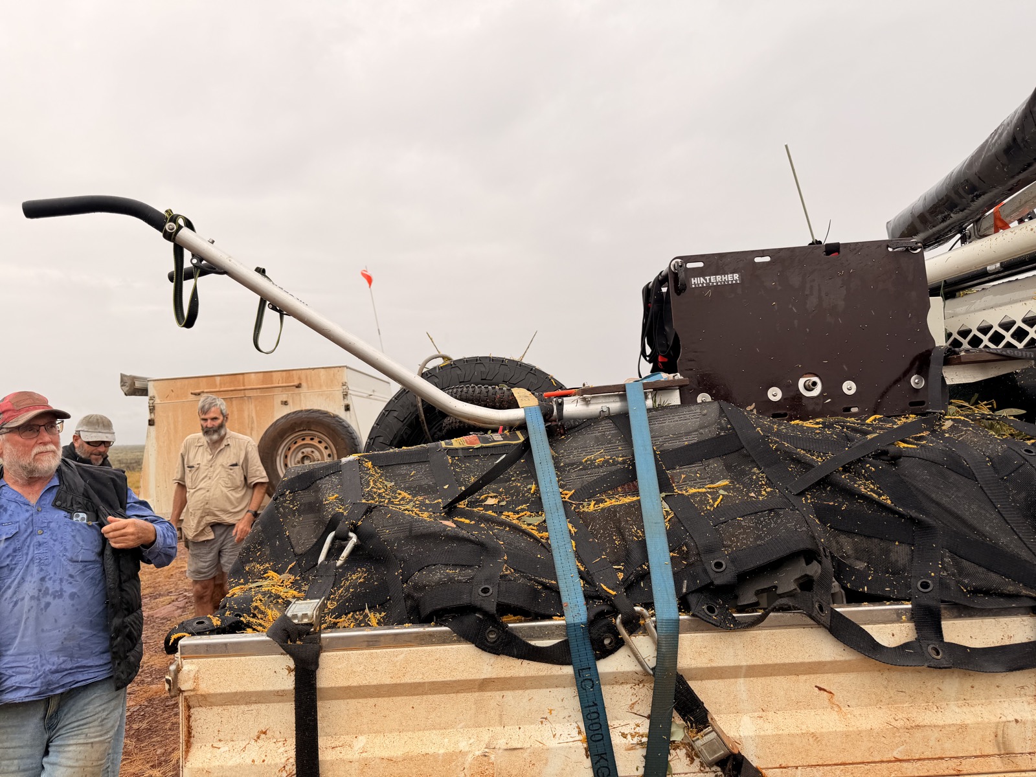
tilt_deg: +3.7
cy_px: 388
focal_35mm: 24
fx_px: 718
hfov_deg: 71.6
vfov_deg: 56.8
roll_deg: +1.8
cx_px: 518
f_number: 1.78
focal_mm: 6.76
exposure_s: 1/735
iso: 80
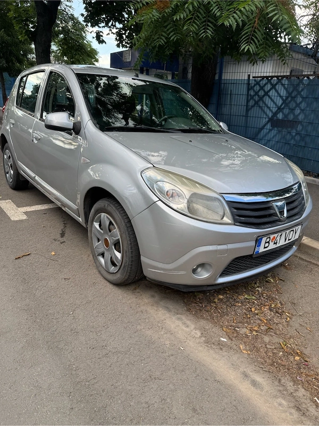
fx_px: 295
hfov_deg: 56.8
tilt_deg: -19.9
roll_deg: -4.4
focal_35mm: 24
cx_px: 160
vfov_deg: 71.6
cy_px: 213
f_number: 1.78
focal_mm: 6.76
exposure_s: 1/464
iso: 80
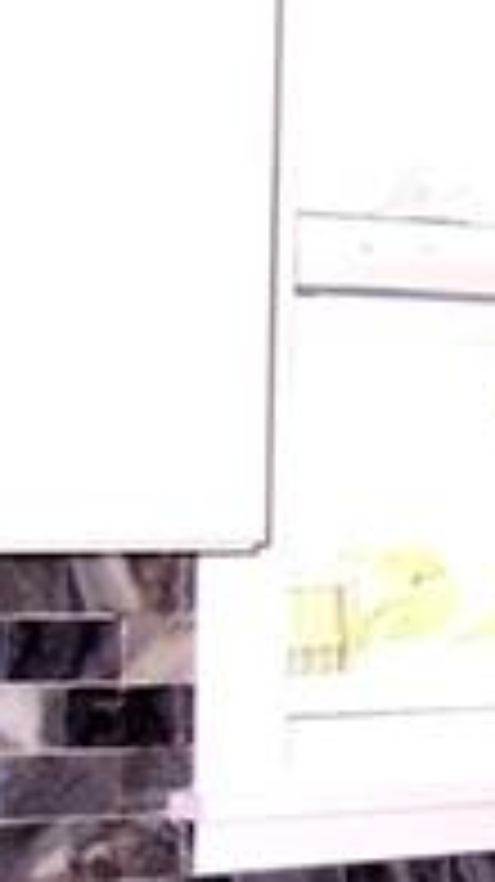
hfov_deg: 8.5
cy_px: 994
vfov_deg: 14.8
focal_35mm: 141
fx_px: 3296
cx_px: 518
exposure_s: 1/90
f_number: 2.8
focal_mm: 5.5
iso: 140
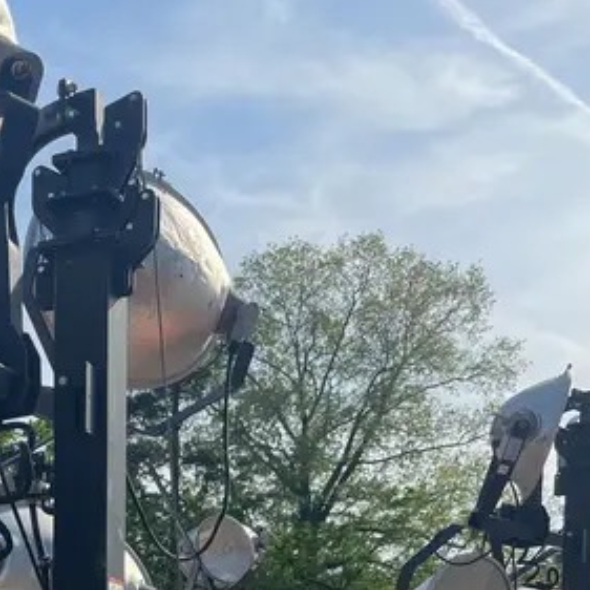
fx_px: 1157
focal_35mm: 60
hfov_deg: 27.5
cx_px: 46
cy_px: 761
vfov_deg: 24.9
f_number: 1.6
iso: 50
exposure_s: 1/3205
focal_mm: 4.2
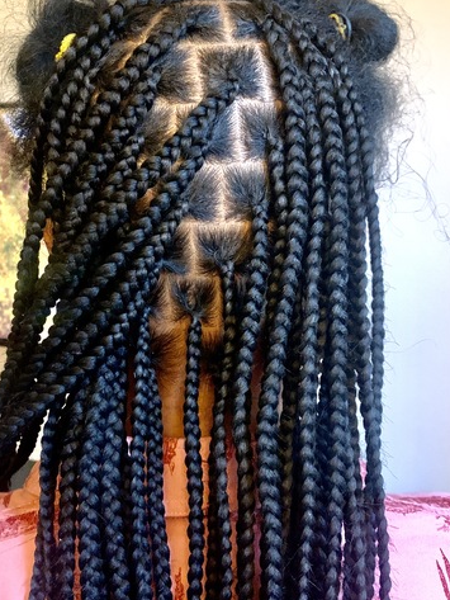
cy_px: 258
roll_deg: -0.4
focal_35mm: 33
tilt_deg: -6.8
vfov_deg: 55.1
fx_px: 572
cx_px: 193
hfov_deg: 42.9
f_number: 1.8
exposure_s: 1/29
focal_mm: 4.25
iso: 640
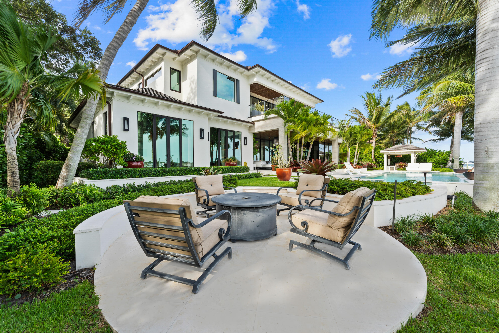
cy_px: 166
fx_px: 194
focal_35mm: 14
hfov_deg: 104.3
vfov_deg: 81.2
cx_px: 250
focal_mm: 14
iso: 250
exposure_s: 1/60
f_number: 9
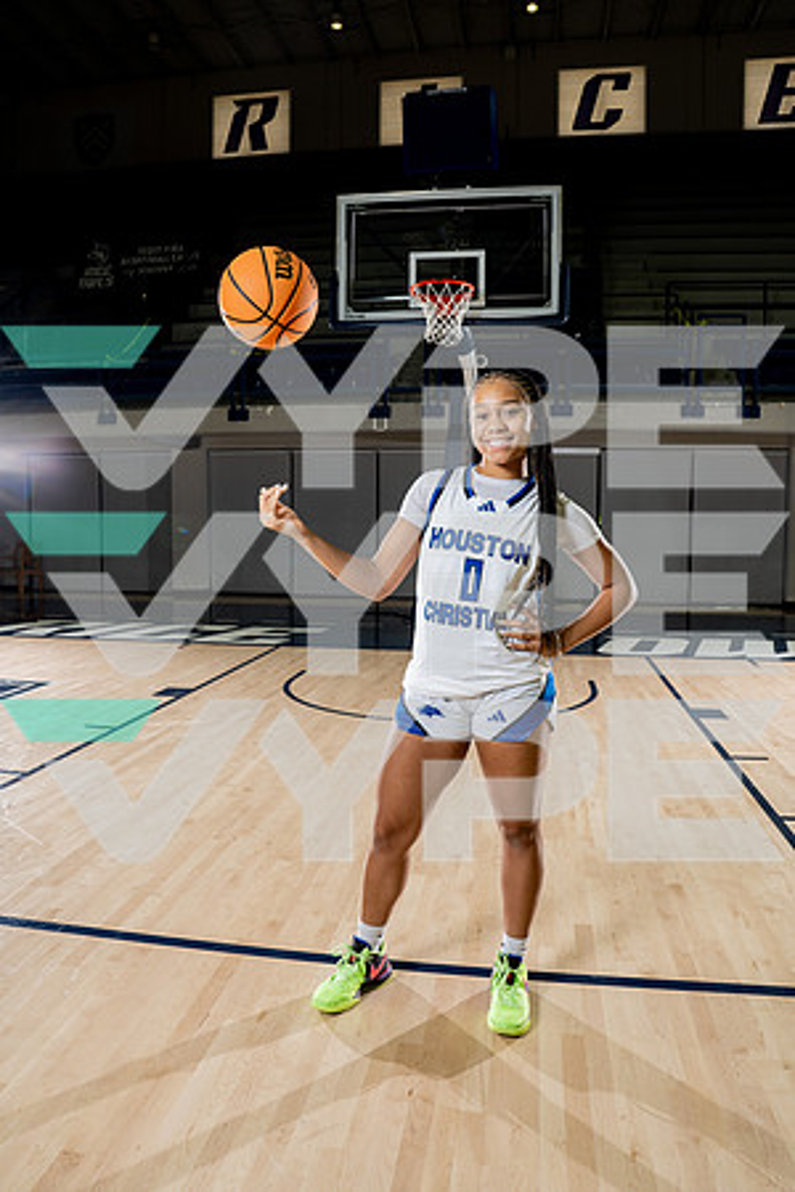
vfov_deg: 71.5
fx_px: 828
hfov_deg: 51.3
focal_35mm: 25
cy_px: 596
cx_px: 398
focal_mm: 25
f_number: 8
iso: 640
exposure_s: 1/250
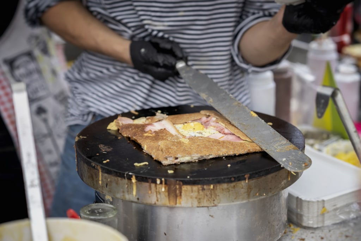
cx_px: 180
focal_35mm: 85
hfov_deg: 23.9
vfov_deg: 16.1
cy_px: 120
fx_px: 852
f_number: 4
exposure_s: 1/320
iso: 160
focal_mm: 85
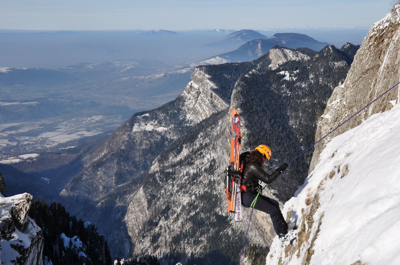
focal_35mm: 57
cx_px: 200
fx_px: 632
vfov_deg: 23.7
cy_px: 132
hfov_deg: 35.1
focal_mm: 38
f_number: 13
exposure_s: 1/320
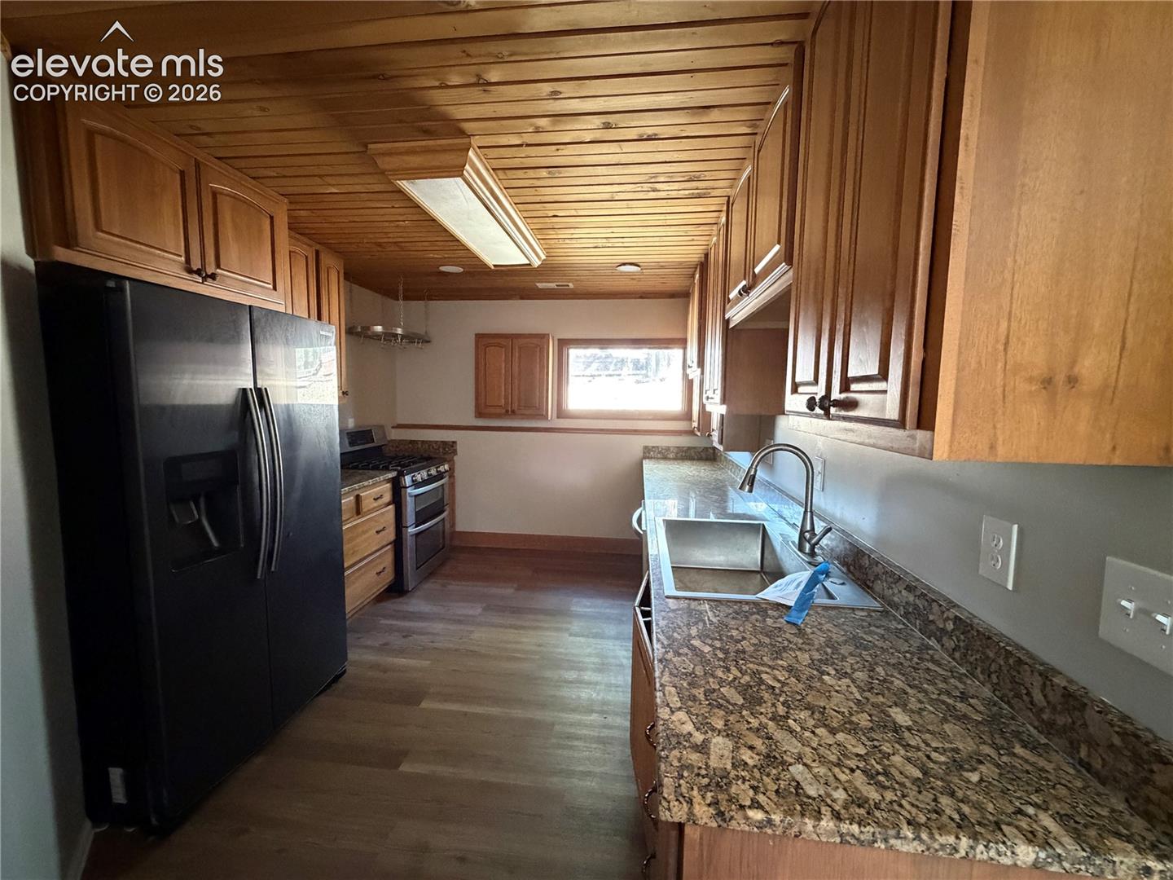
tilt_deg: -4.9
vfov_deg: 85.7
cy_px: 440
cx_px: 586
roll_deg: -0.4
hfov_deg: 102.1
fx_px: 474
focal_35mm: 14
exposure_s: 1/58
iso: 1250
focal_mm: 2.22
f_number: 2.2
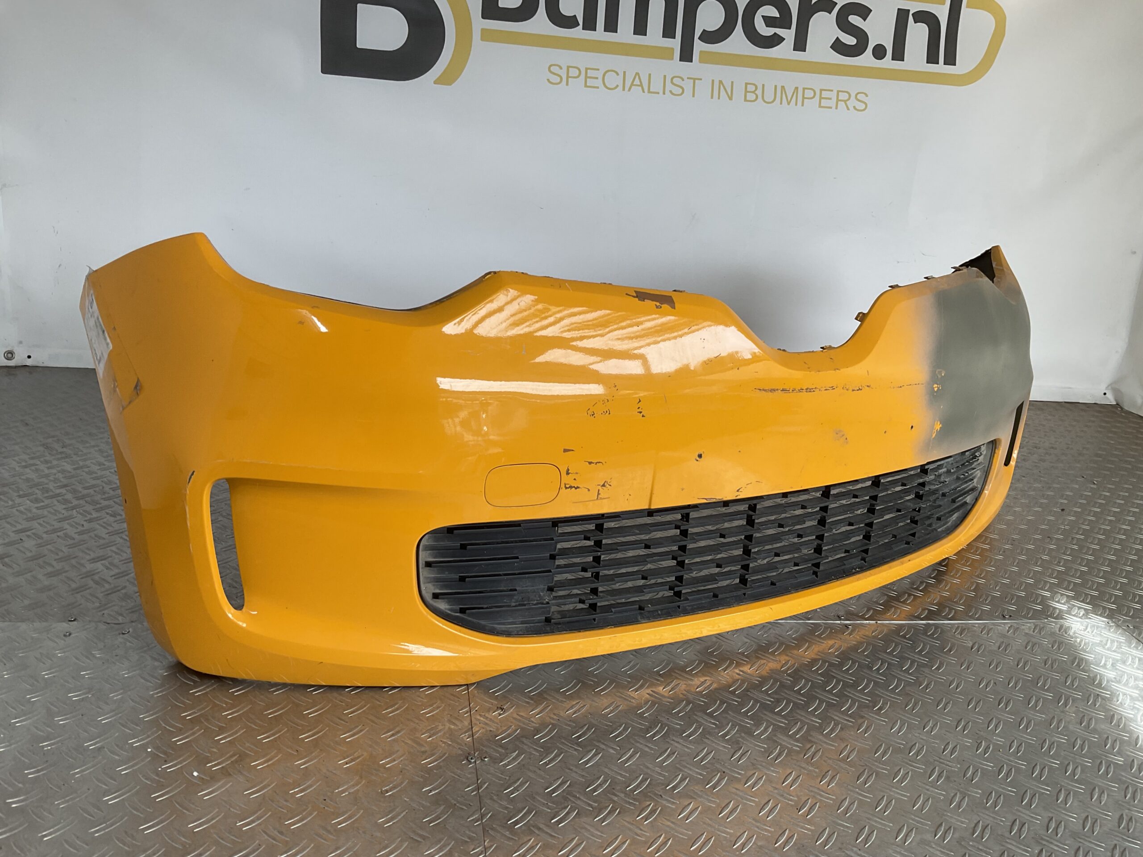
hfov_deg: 61.7
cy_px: 428
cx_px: 572
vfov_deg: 48.2
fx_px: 958
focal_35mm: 29
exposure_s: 1/120
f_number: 1.8
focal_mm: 3
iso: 20
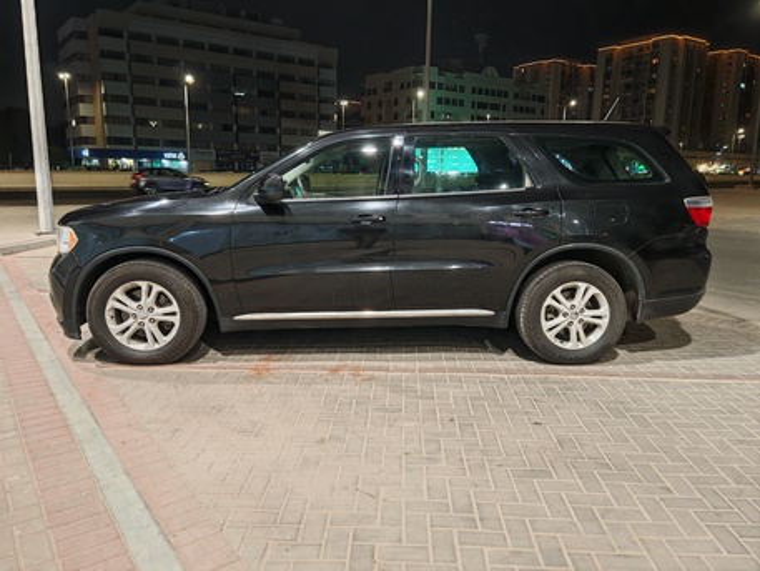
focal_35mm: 27
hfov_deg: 65.3
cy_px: 286
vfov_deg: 51.4
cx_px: 380
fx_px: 593
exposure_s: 1/60
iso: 800
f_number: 1.9
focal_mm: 6.67
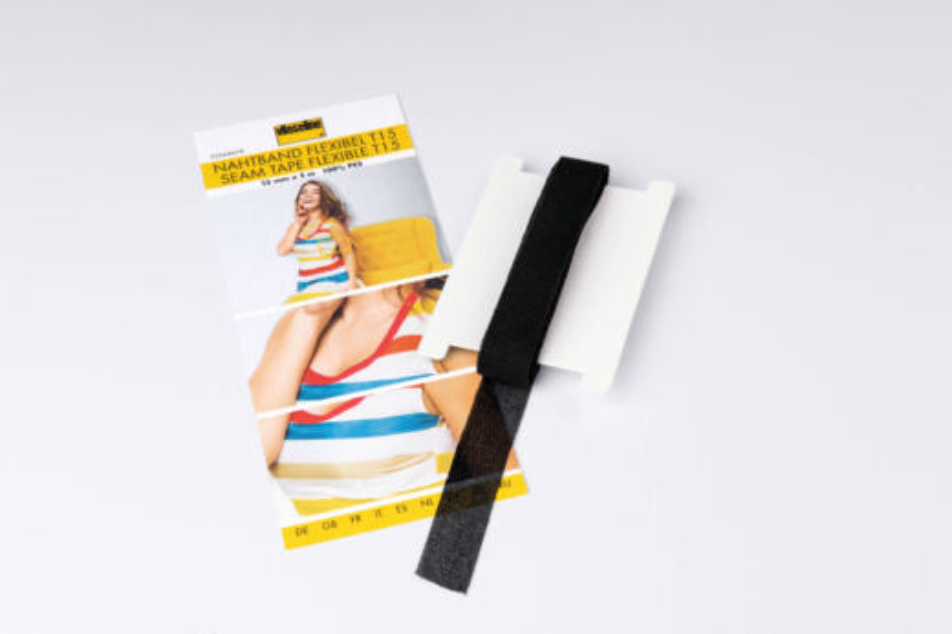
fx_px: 1850
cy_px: 317
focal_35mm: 70
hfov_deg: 28.9
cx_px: 476
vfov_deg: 19.4
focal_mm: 70
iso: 100
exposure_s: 1/160
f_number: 13
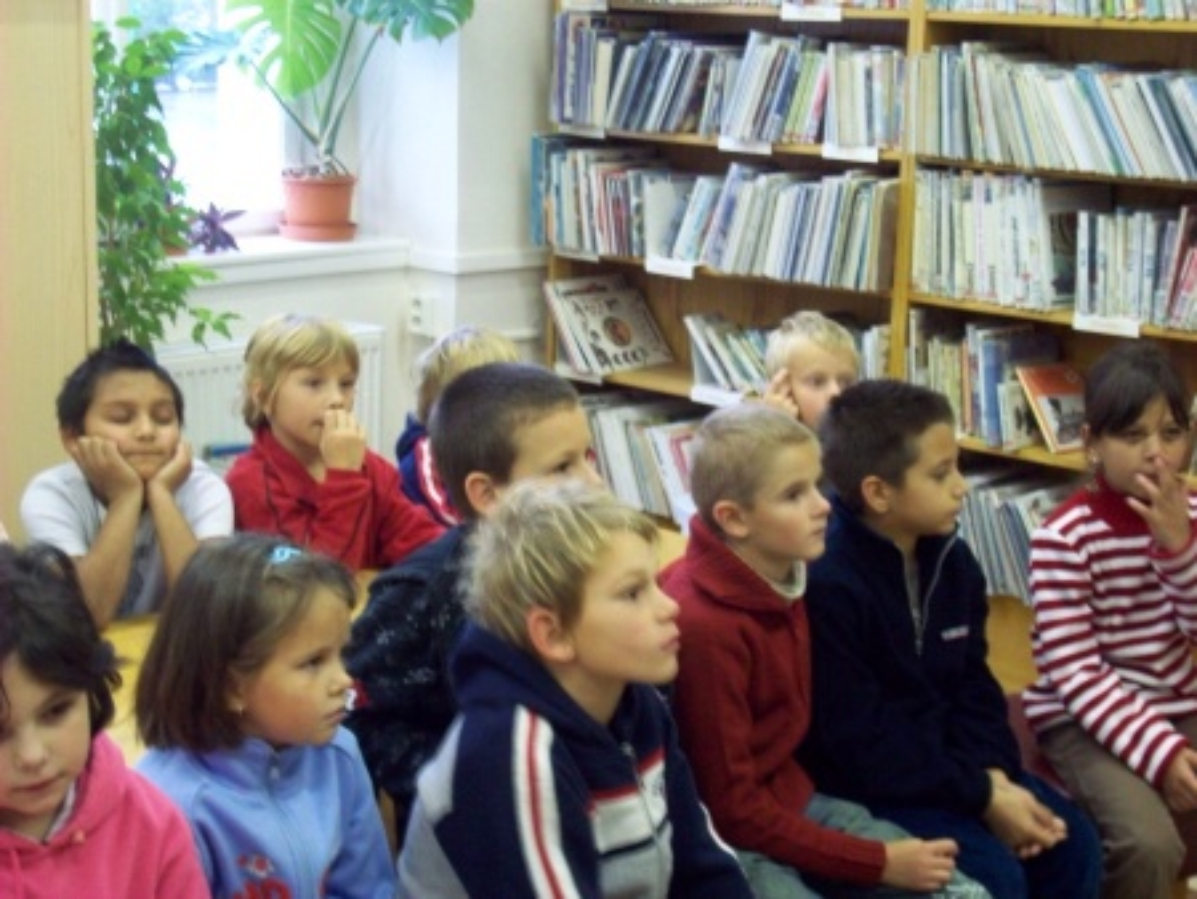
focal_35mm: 64
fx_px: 2214
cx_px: 598
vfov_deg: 23.0
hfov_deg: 30.3
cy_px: 450
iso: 200
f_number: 3.8
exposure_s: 1/8
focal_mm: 10.7
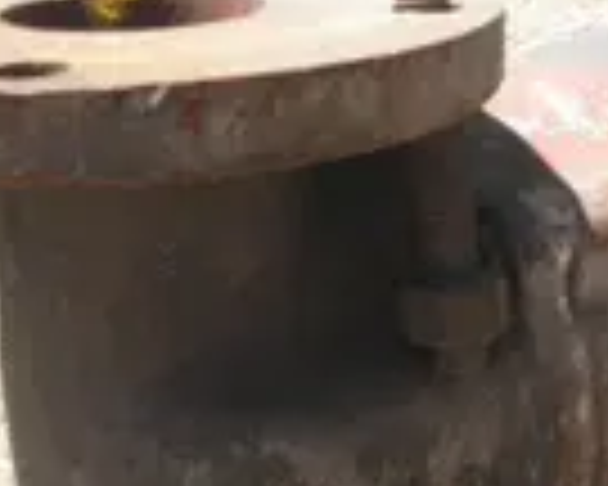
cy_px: 306
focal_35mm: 81
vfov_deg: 18.9
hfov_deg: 23.0
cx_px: 536
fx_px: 1458
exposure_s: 1/50
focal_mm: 5
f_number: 8.5
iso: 64
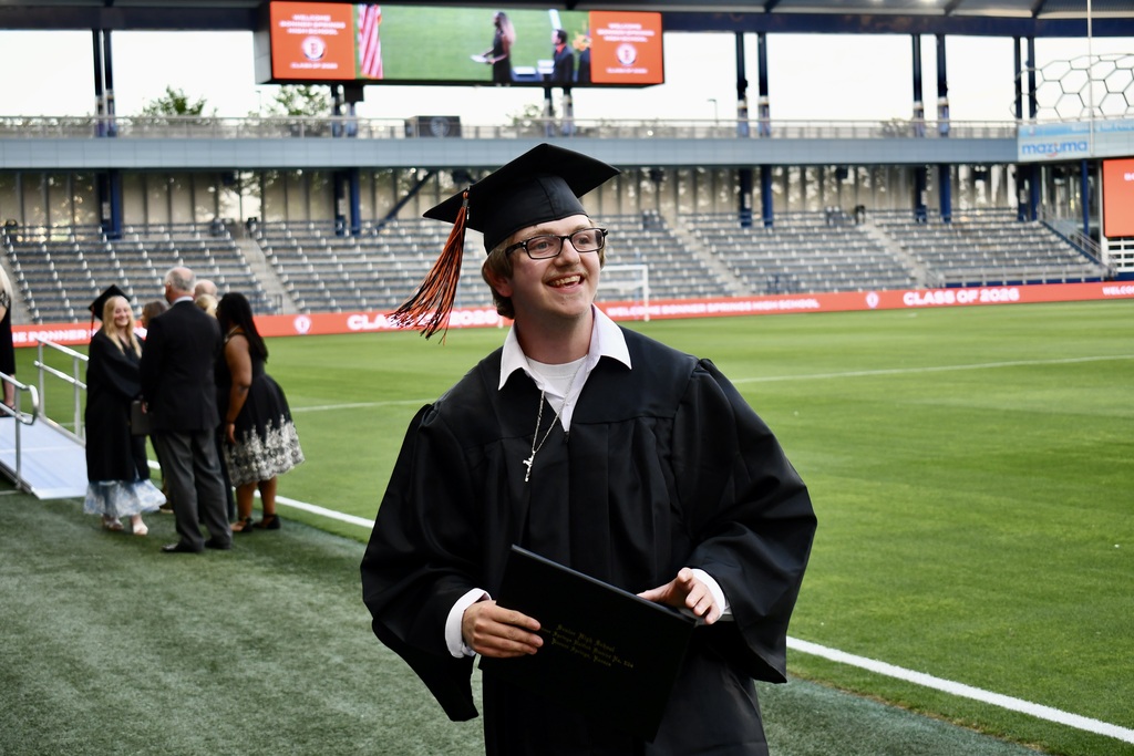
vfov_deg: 22.6
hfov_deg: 33.4
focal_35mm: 60
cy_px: 378
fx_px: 1890
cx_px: 567
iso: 560
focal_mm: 40
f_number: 4.8
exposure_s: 1/250
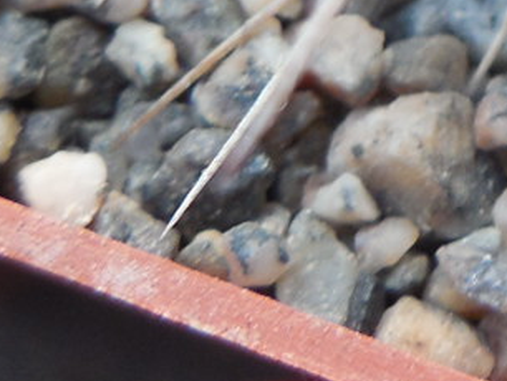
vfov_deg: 8.6
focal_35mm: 162
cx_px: 837
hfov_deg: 11.5
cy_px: -442
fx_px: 2375
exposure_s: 1/160
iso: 125
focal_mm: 5.6
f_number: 3.6
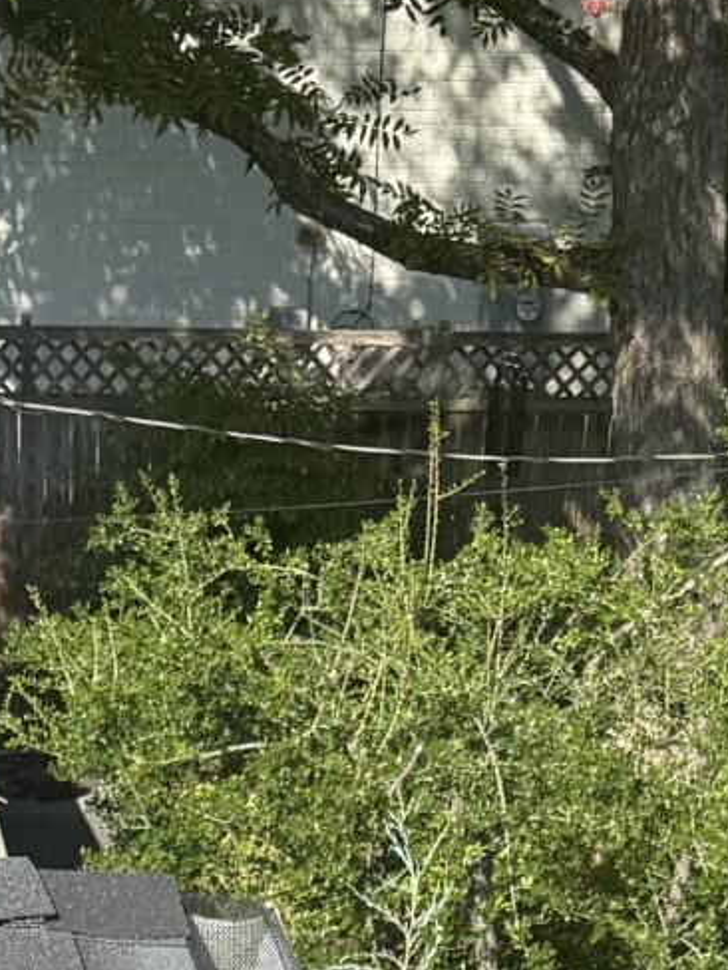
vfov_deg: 12.9
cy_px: 2133
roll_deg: -2.1
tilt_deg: -39.7
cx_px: 294
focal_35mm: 126
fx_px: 3533
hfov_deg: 11.8
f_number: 1.78
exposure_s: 1/2801
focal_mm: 6.76
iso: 80
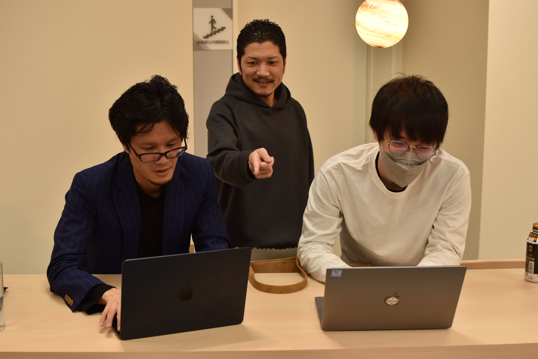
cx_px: 269
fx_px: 785
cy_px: 180
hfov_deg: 37.9
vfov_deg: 25.8
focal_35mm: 52
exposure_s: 1/160
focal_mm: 35
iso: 320
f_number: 3.2
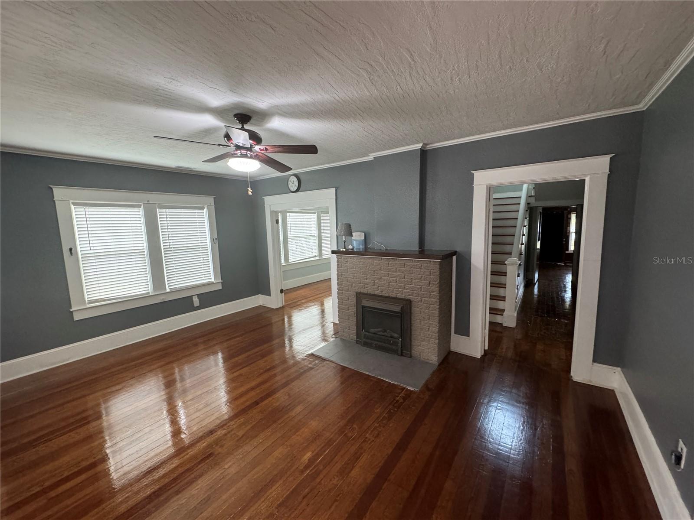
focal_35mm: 14
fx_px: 281
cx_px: 347
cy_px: 260
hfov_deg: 102.1
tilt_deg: -9.0
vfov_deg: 85.7
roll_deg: +2.2
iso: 320
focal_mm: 2.22
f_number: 2.2
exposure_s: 1/120
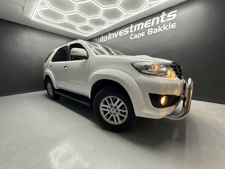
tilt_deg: -8.4
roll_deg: +1.3
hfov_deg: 102.1
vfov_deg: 85.7
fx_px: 91
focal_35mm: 14
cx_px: 112
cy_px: 84
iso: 200
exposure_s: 1/100
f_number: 2.2
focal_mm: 2.22
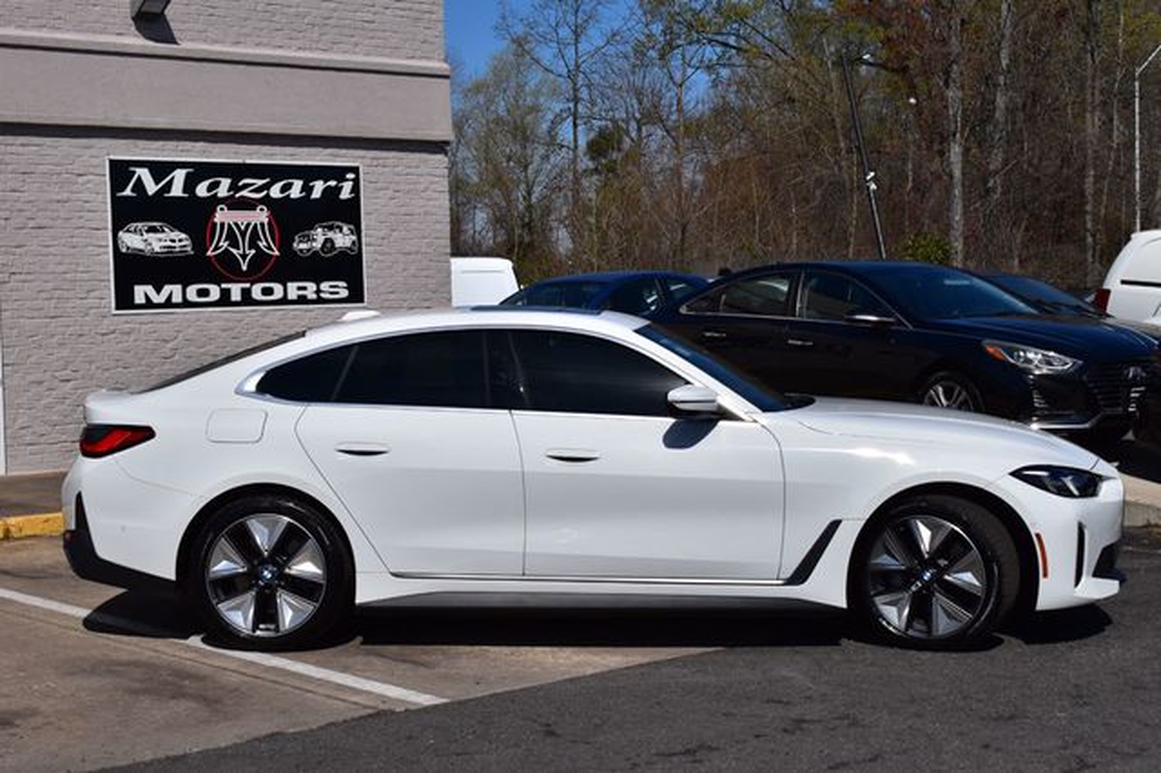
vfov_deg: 22.6
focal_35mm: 60
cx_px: 580
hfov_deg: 33.4
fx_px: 1934
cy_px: 386
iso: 200
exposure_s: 1/800
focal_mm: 40
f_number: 13
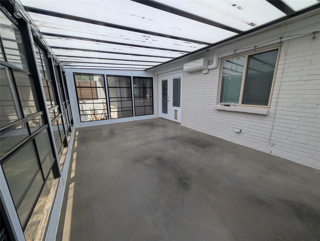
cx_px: 160
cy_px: 120
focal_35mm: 12
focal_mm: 2.02
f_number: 1.7
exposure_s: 1/1949
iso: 51
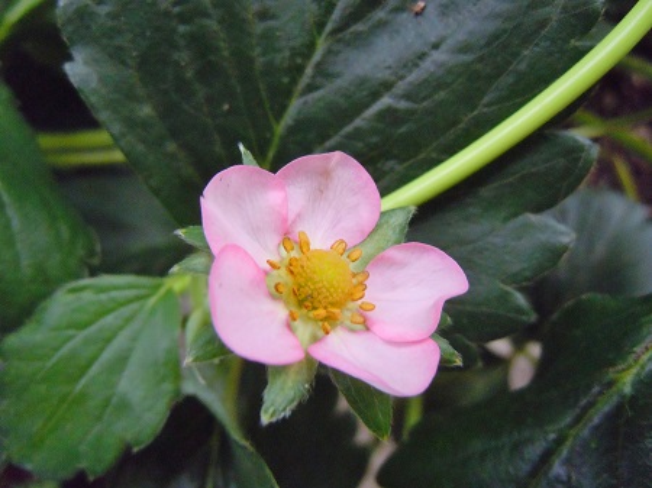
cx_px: 326
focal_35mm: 30
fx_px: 565
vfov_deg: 46.8
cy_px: 244
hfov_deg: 60.0
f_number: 3.5
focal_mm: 5.4
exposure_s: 1/40
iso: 800
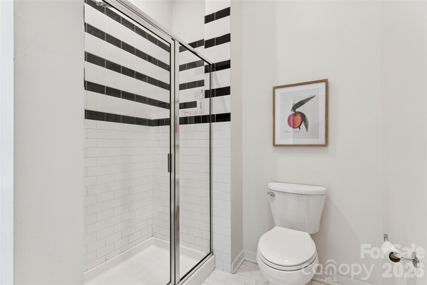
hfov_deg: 94.3
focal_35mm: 17
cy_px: 142
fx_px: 198
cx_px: 214
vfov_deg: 71.4
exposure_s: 2.5
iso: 100
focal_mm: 16.7
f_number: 13
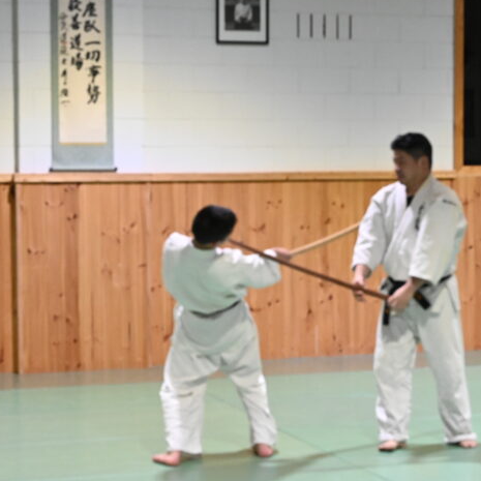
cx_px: 273
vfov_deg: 19.9
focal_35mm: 87
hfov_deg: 19.9
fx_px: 1368
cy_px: 250
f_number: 8
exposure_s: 1/250
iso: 8000
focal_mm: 62
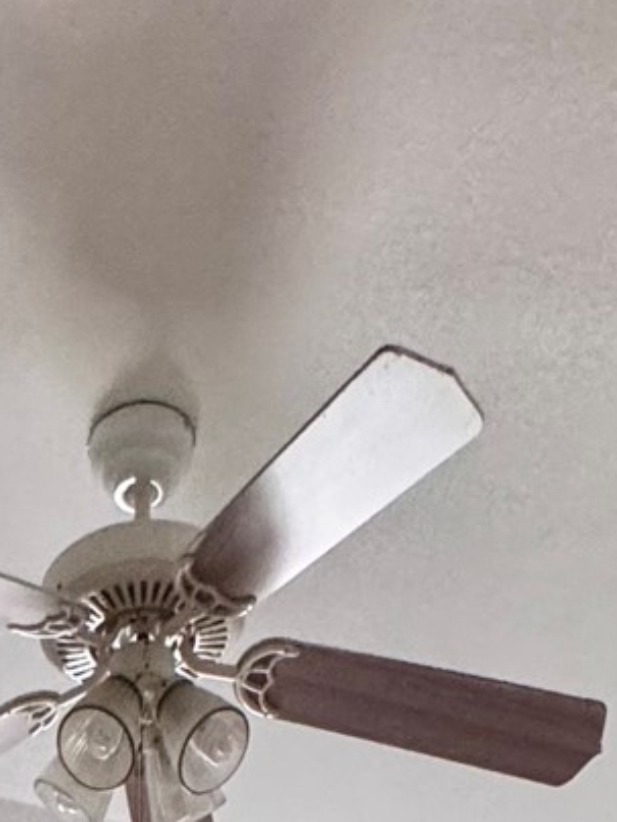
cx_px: 10
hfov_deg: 20.1
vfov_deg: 15.2
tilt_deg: -8.7
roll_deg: +0.6
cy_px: 1974
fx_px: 1687
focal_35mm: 71
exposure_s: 1/60
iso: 400
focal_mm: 2.22
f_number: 2.2
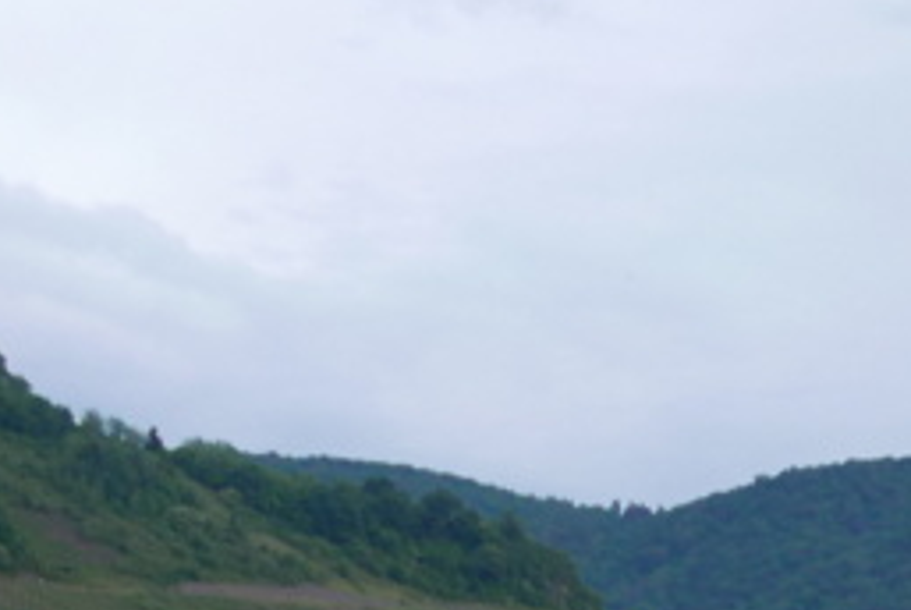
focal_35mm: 149
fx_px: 3775
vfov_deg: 8.7
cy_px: 1231
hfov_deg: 12.0
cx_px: 1919
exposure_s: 1/80
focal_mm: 14.4
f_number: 2.2
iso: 250
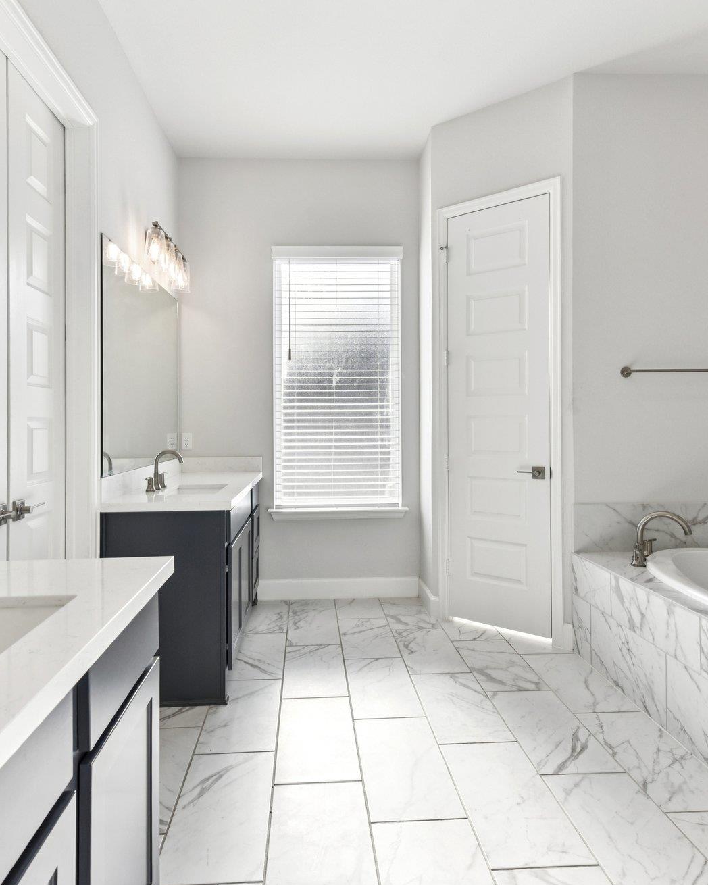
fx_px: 576
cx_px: 335
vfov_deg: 75.0
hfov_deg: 63.1
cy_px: 445
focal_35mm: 22
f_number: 8
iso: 400
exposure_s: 1/400
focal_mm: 15
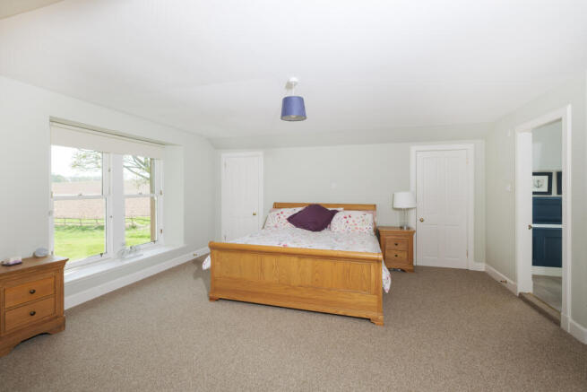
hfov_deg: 100.4
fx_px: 245
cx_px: 294
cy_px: 196
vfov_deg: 77.4
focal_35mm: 15
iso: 400
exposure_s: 1/320
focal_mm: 10
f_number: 6.4
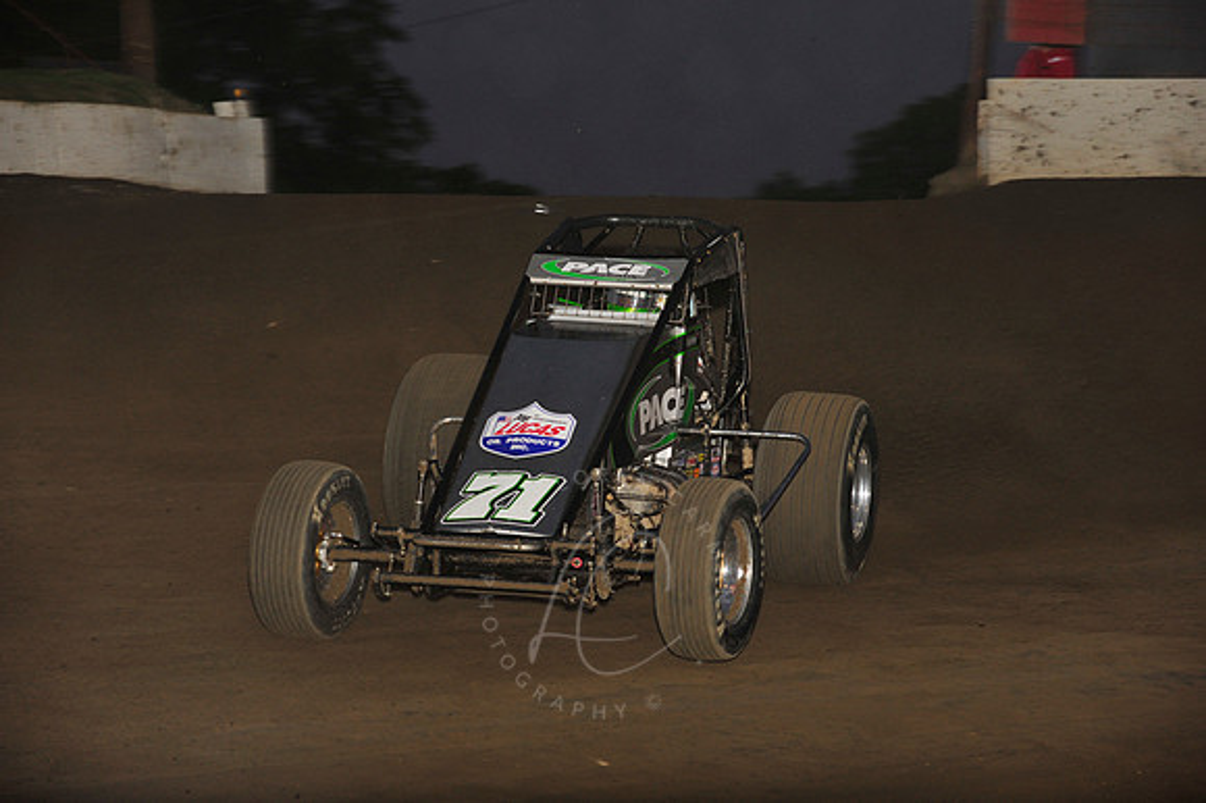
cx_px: 603
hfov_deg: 14.2
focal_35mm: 145
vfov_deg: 9.5
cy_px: 402
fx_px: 4855
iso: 800
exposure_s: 1/320
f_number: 7.1
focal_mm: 145
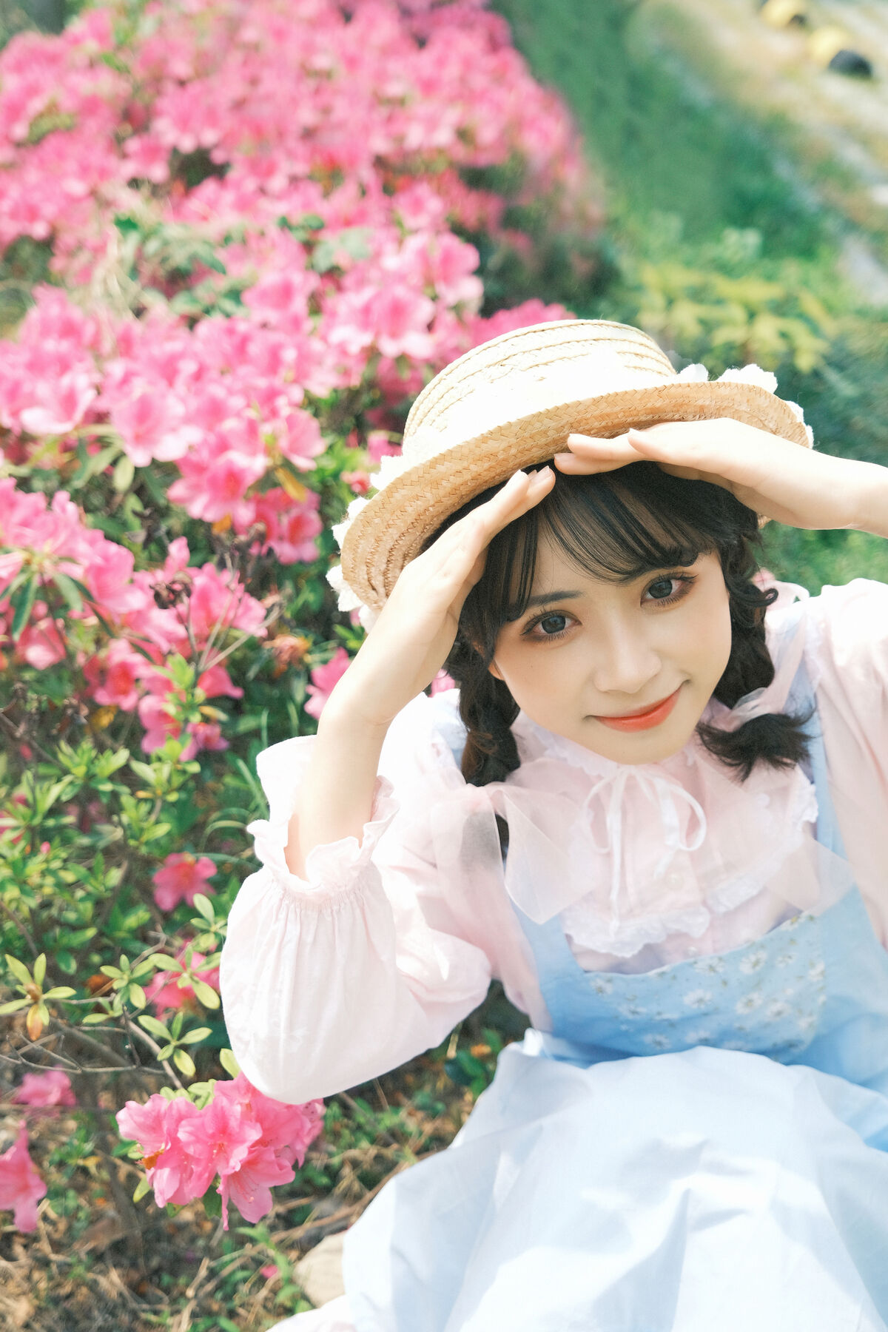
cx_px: 444
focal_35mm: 50
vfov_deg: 39.6
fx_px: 1850
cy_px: 666
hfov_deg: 27.0
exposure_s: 1/1000
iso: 160
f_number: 2.8
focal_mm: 33.2
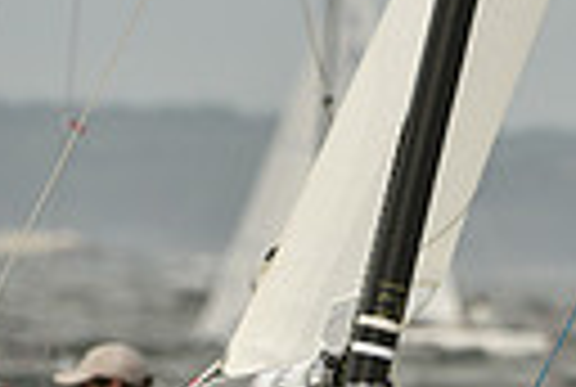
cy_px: 583
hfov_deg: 1.4
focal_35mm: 1492
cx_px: 306
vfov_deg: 0.9
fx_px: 23928
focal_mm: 330
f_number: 6.3
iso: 320
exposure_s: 1/1600
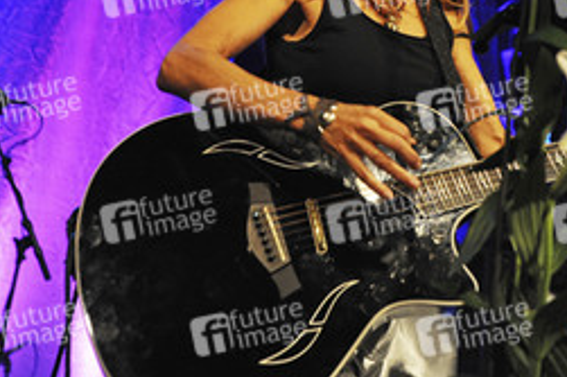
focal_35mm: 54
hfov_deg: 36.2
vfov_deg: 24.4
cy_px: 47
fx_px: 850
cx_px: 415
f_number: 2.8
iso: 1600
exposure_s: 1/125
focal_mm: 30
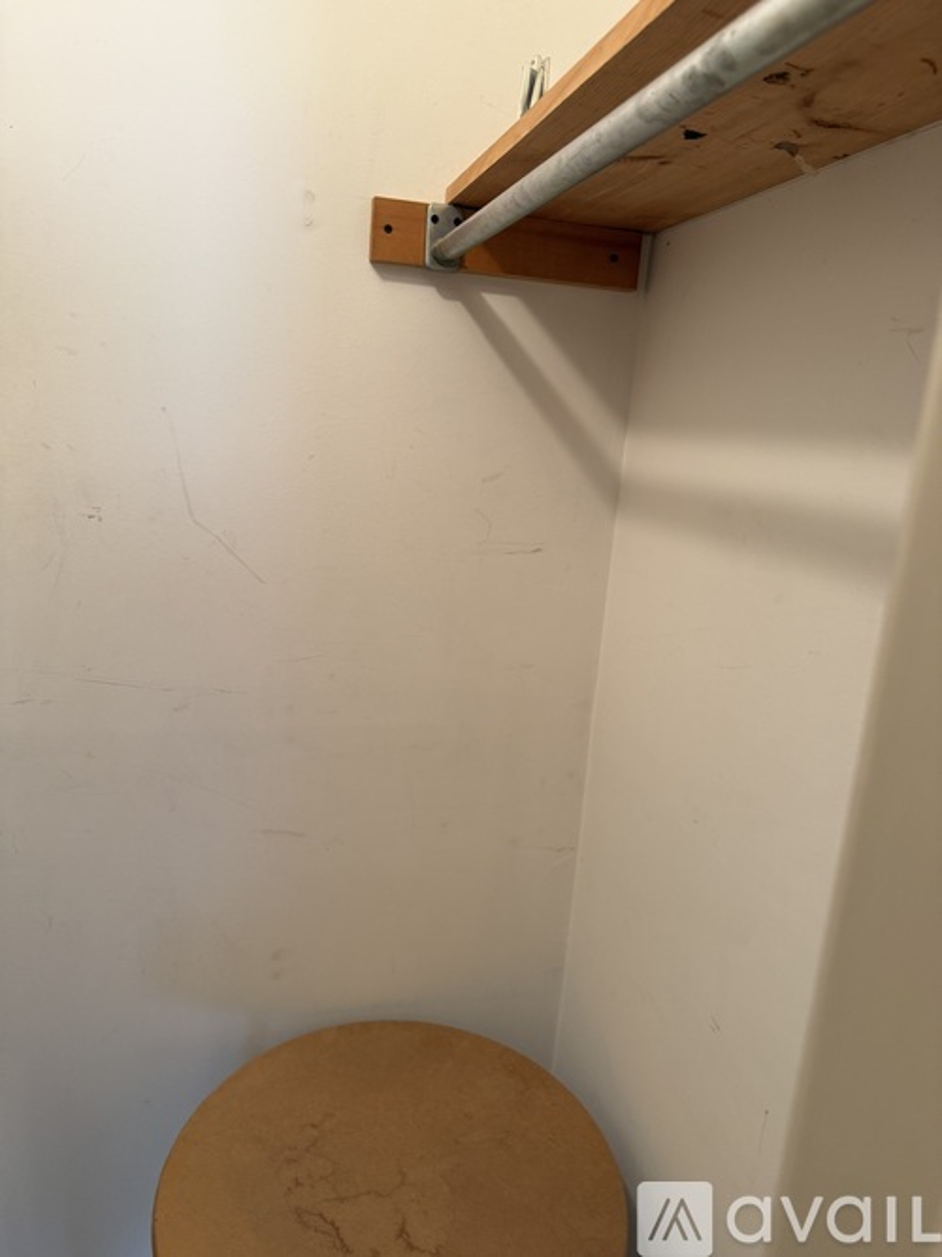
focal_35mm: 24
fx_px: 871
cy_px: 628
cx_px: 471
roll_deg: -6.1
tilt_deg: -12.4
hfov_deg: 56.8
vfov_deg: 71.6
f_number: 1.78
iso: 200
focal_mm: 6.76
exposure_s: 1/120
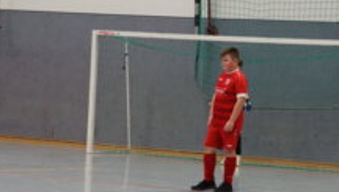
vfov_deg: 7.9
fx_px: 1385
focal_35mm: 154
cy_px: 186
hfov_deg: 13.9
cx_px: 245
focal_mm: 53
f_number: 7.1
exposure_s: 1/100
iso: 2000
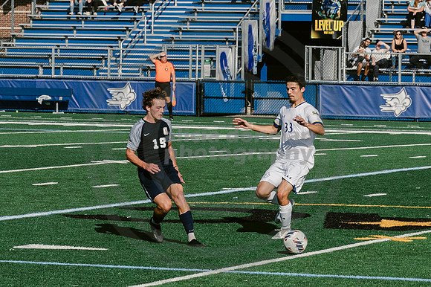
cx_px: 300
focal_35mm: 250
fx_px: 2995
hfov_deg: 8.2
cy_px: 135
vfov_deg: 5.5
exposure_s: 1/5000
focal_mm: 70
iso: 640
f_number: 5.6
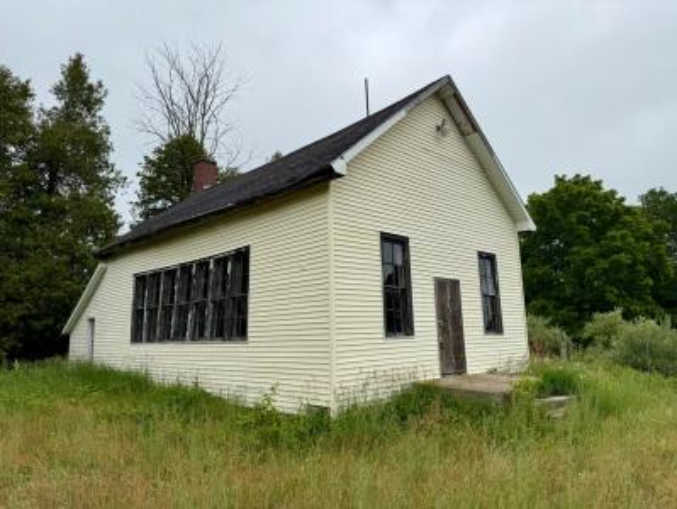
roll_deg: +1.7
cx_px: 338
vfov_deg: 56.9
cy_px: 254
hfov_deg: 71.5
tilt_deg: +9.6
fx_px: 470
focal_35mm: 24
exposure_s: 1/8130
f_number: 1.78
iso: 80
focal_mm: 6.76
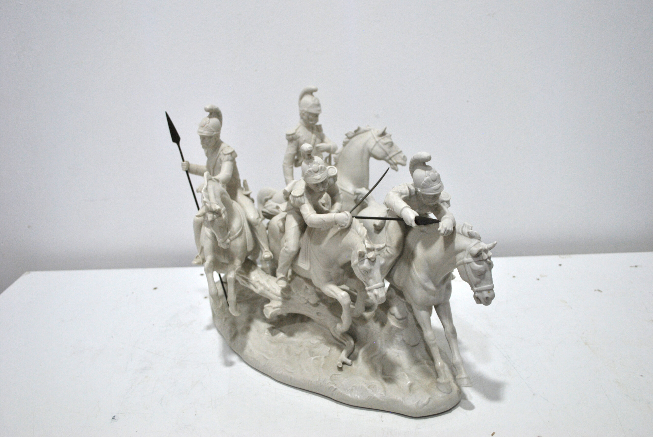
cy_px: 218
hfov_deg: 53.1
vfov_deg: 37.0
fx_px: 654
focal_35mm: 36
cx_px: 326
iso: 400
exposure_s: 1/60
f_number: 4
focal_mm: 24
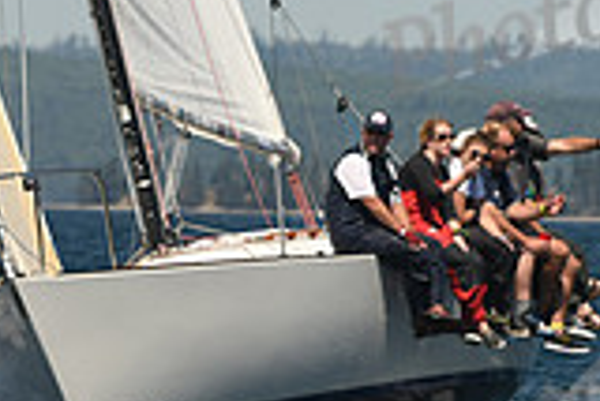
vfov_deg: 0.9
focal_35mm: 1452
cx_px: 191
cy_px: 245
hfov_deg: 1.4
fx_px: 24221
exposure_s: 1/1000
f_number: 6.3
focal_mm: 400
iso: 250
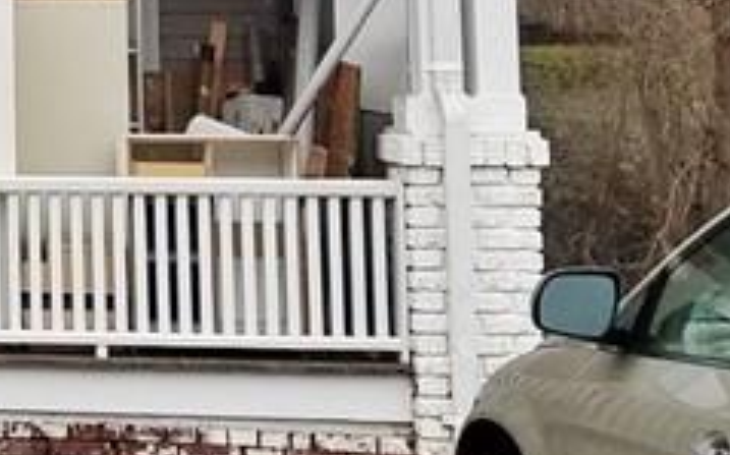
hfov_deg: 15.9
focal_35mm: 118
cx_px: -434
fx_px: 2346
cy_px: -86
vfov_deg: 10.9
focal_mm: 4.2
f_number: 1.7
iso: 40
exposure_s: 1/730
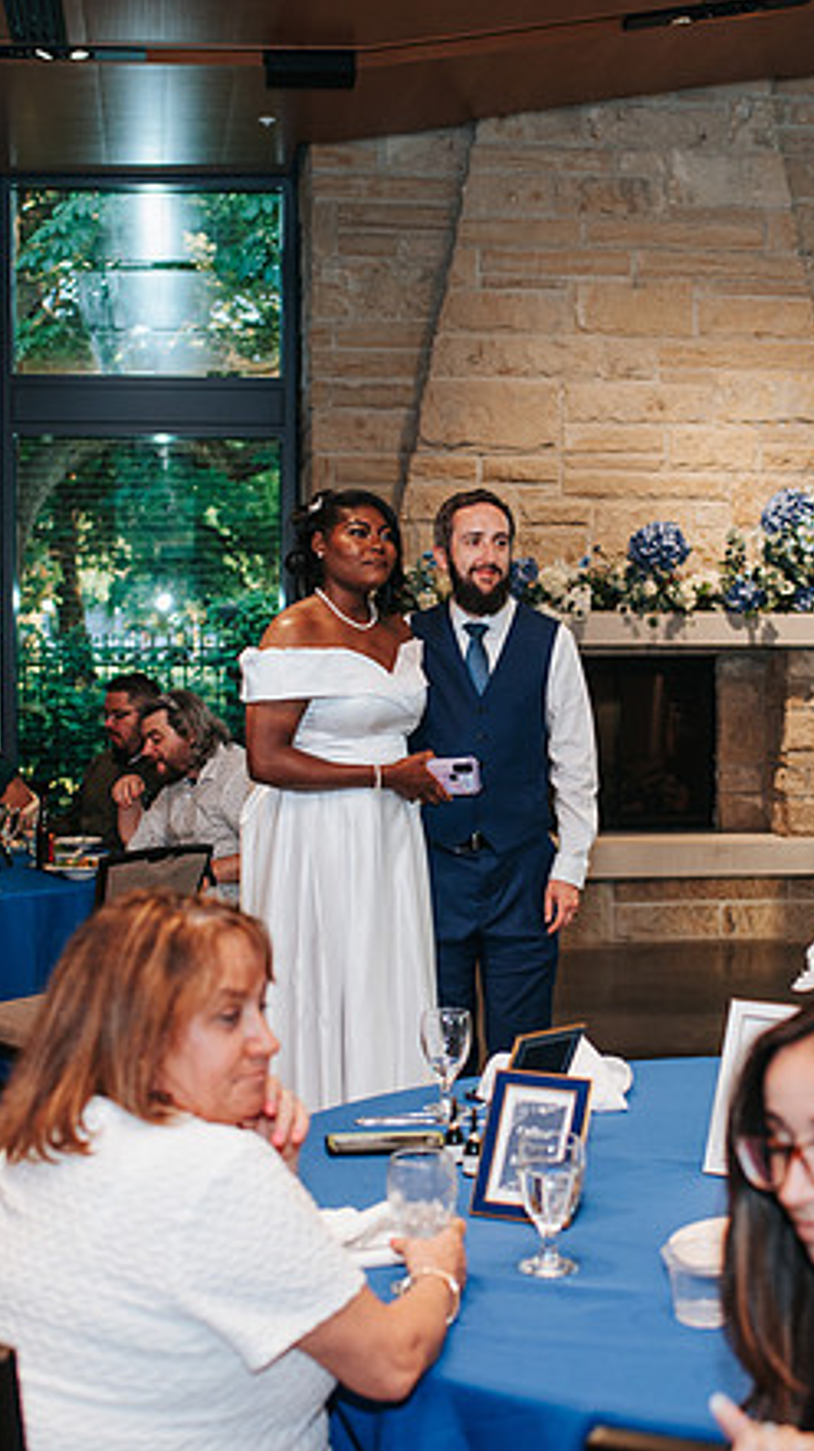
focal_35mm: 56
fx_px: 2153
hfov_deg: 21.4
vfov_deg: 37.2
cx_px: 477
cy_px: 726
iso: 560
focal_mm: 35
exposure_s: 1/160
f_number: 2.8
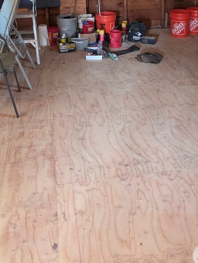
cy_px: 10
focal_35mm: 46
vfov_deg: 37.5
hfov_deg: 31.5
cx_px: 107
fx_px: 351
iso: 2000
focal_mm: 5.4
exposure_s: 1/120
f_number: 1.8
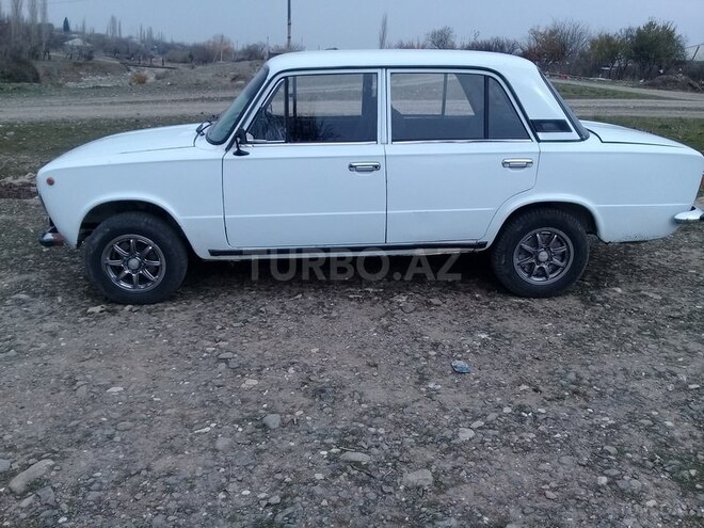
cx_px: 352
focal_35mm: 31
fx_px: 630
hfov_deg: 58.4
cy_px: 264
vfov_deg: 45.4
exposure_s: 1/815
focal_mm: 3.3
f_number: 2.2
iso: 64
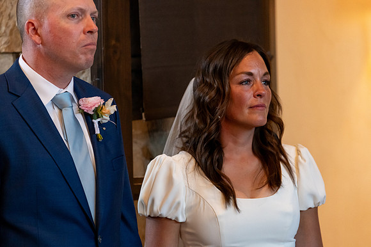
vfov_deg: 7.1
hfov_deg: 10.7
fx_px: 1977
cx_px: 186
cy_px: 124
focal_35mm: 192
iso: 3200
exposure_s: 1/400
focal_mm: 160
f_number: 2.8
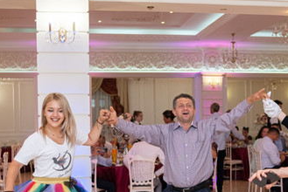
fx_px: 544
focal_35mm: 68
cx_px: 194
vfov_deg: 19.9
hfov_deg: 29.4
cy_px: 145
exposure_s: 1/125
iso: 800
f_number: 2
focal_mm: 23
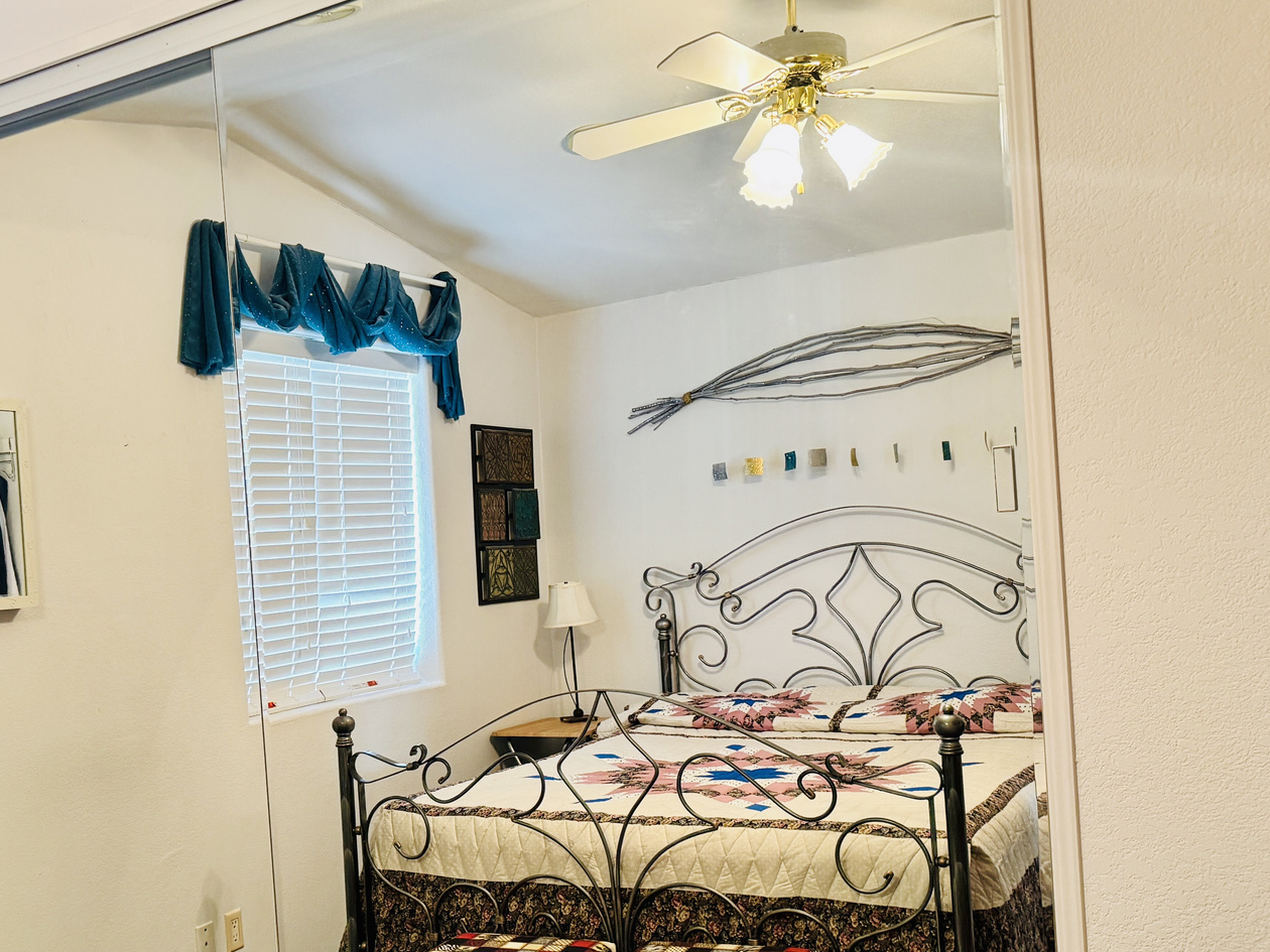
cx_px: 387
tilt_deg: -3.8
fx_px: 1431
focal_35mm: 39
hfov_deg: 46.8
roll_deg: +5.4
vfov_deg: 36.7
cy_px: 581
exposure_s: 1/60
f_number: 1.78
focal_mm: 6.76
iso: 320
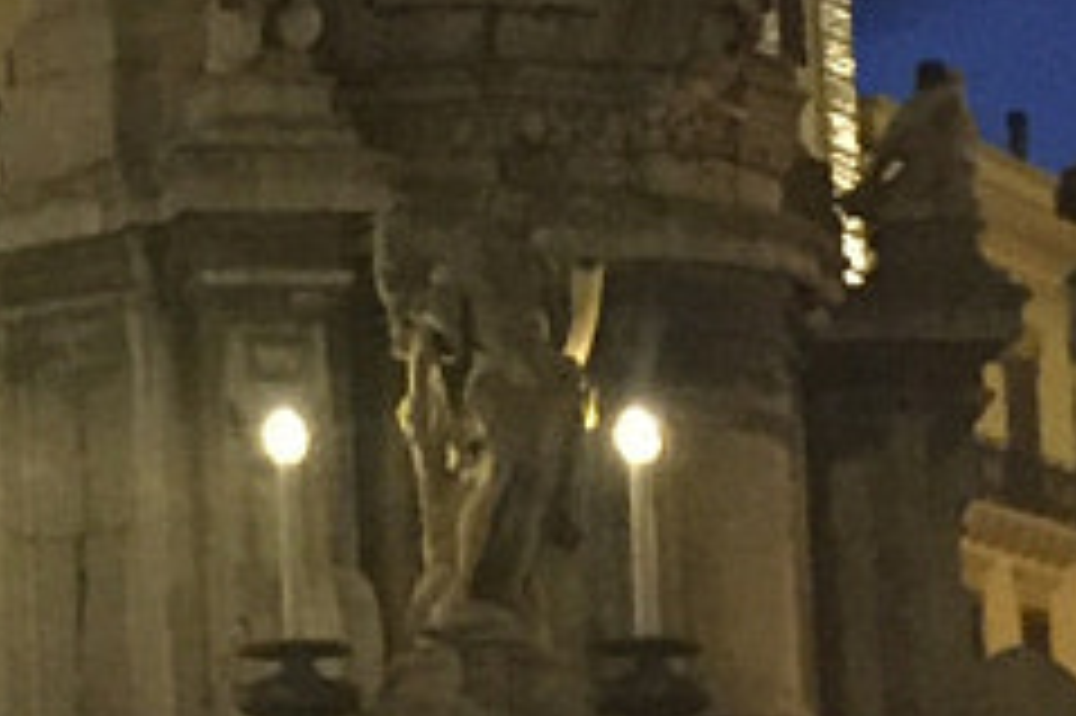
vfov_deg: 6.7
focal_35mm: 202
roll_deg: +1.4
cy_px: -126
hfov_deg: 10.0
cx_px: -275
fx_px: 6033
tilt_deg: +13.1
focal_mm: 4.15
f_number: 2.2
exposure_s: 1/17
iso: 250
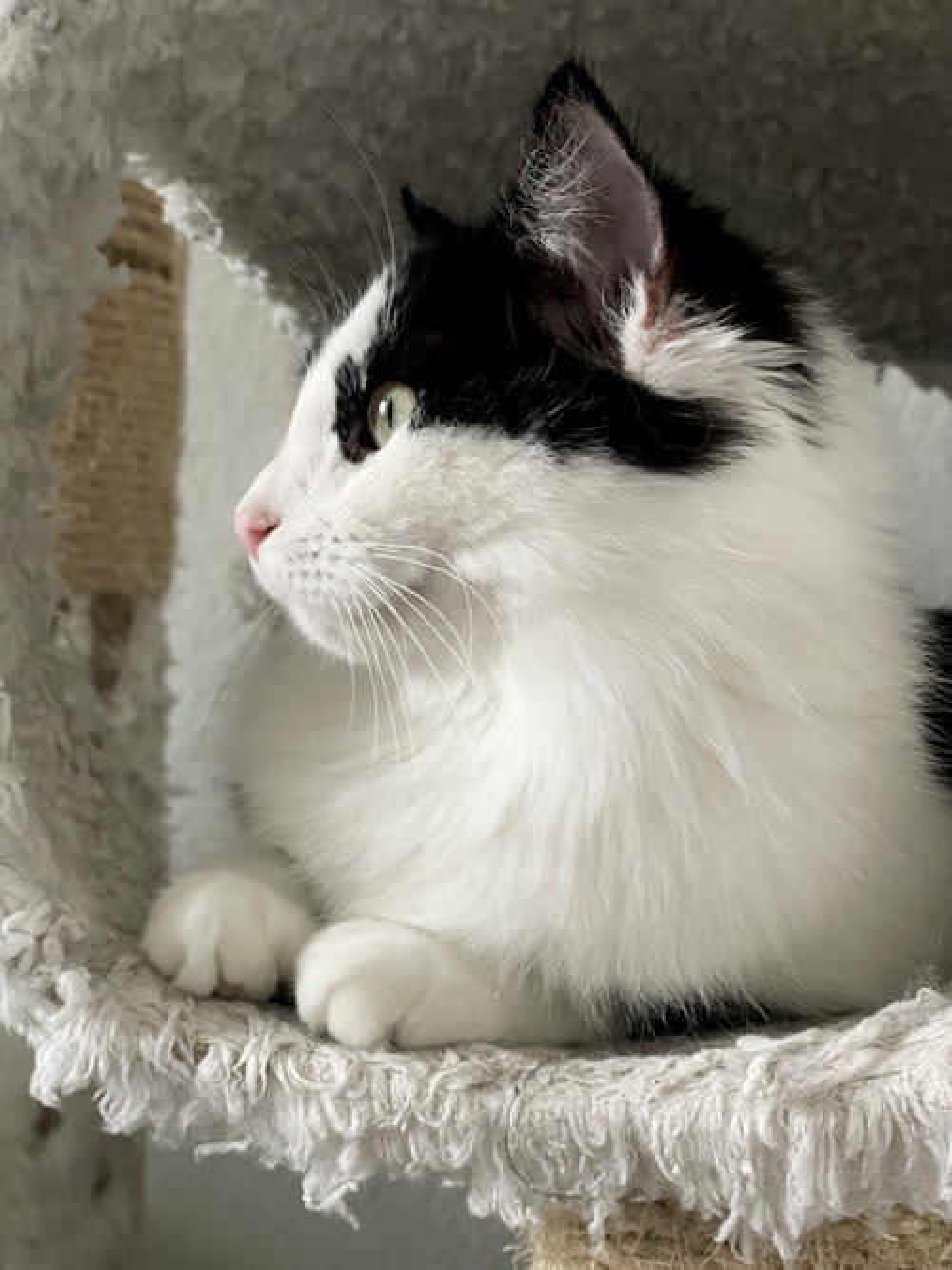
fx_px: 1907
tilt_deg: +6.4
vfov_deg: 36.8
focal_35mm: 52
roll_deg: -1.4
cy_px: 635
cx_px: 476
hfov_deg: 28.0
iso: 250
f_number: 2
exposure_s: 1/72
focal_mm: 6
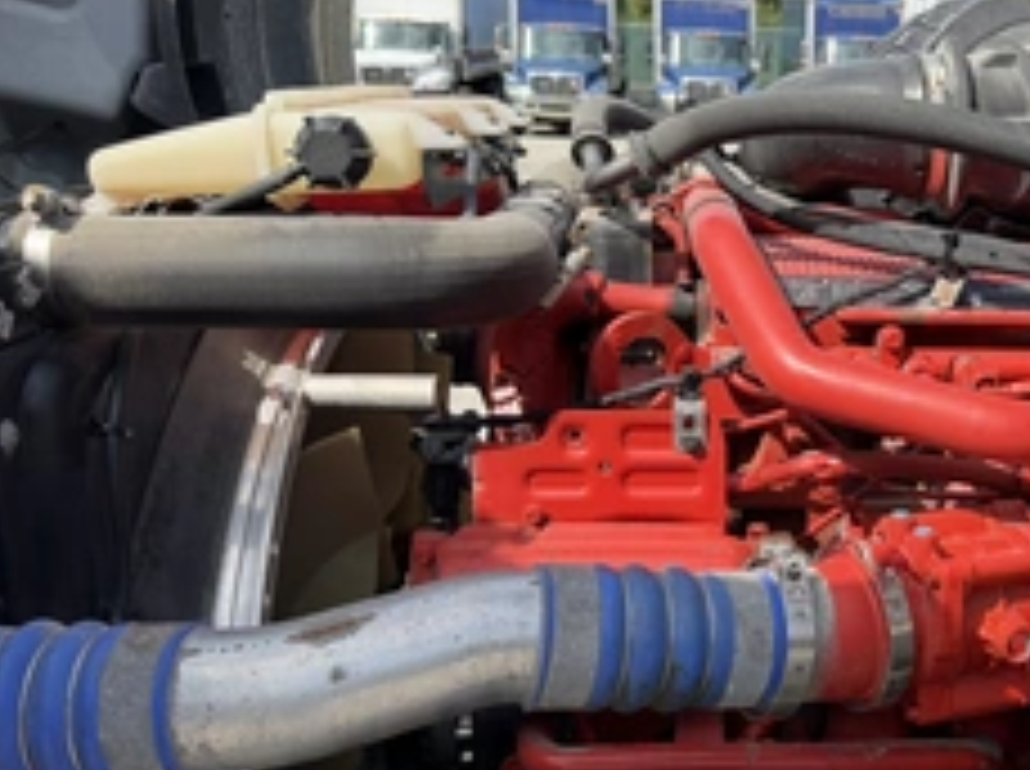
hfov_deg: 42.0
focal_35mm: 42
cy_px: 428
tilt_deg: -13.4
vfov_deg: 34.2
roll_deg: +0.2
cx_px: 882
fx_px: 1248
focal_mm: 6.76
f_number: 1.78
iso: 100
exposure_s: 1/2169
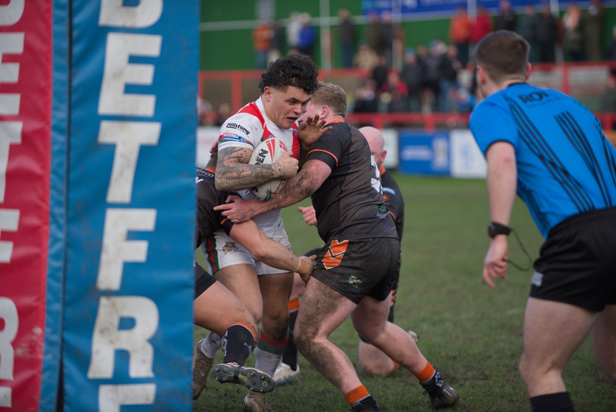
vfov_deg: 7.6
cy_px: 206
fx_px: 3082
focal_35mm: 180
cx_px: 308
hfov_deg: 11.4
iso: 640
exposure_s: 1/1000
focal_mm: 180
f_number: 2.8
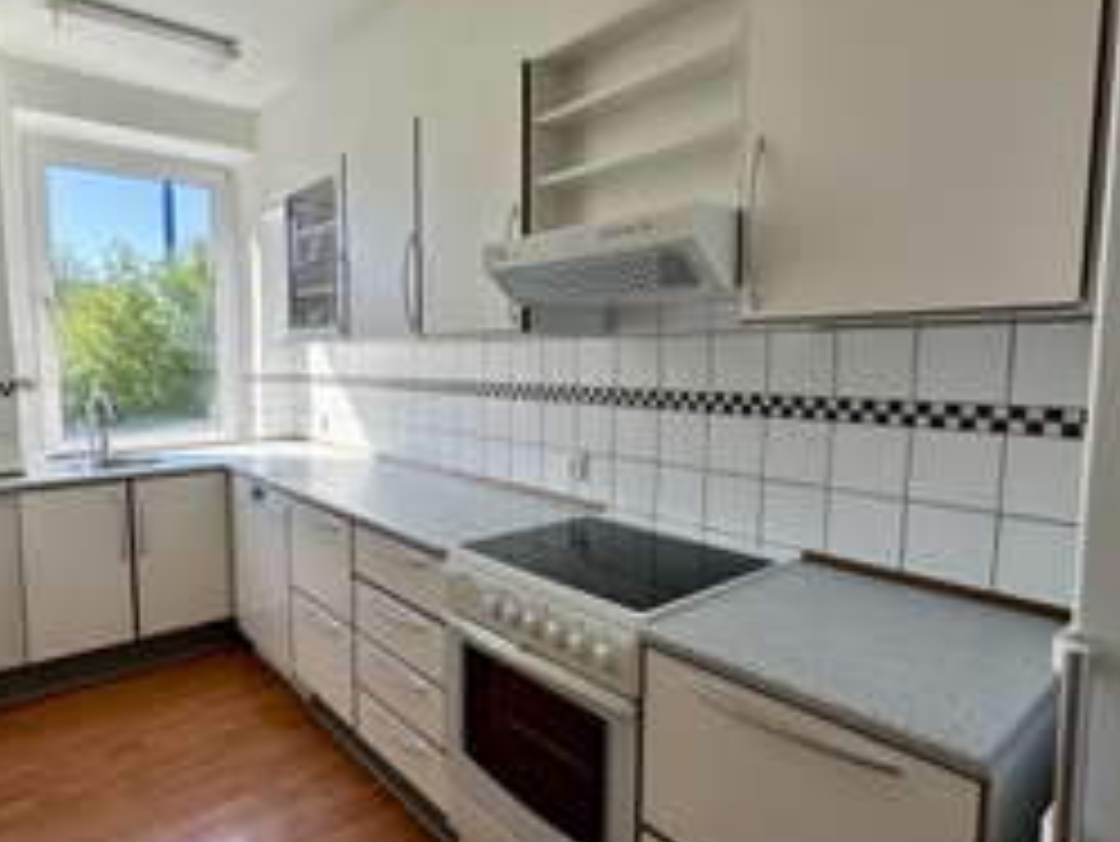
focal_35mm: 21
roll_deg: +0.2
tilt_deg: -4.8
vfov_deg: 63.5
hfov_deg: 78.1
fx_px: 680
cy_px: 423
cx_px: 452
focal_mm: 2.22
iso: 40
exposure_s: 1/280
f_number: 2.2
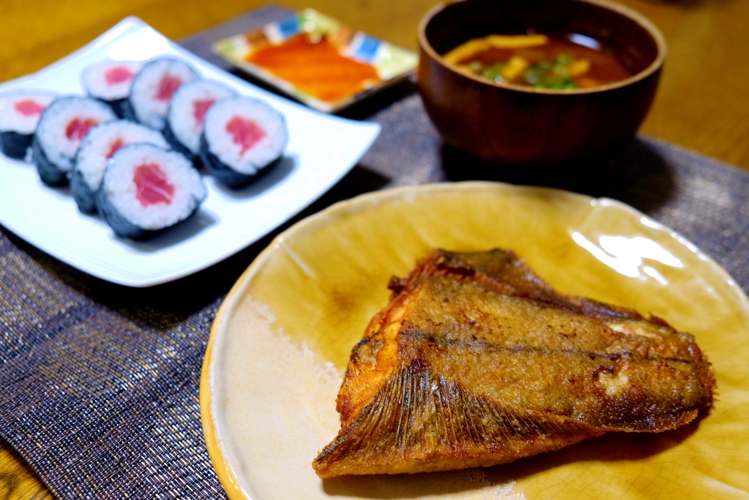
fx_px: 687
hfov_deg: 57.2
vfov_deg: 40.0
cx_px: 374
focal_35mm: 33
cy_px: 250
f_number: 3.6
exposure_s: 1/9
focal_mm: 22.3
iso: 200
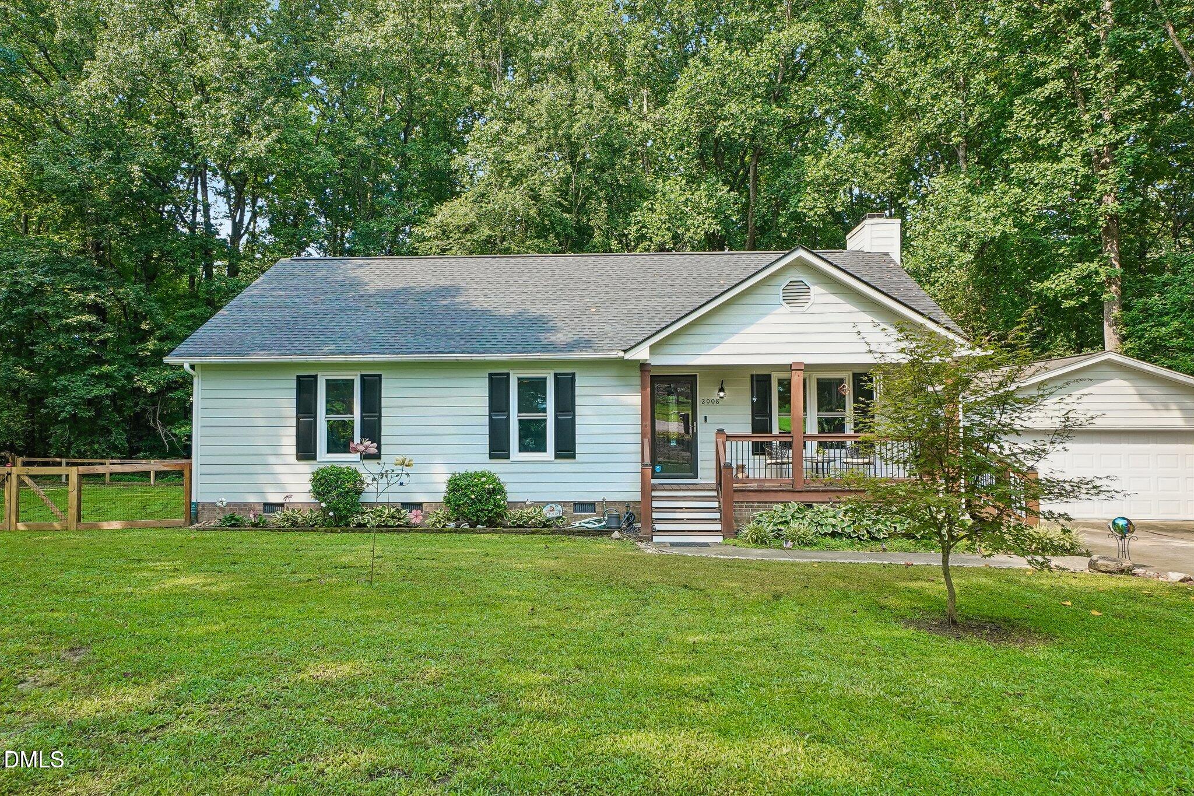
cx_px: 597
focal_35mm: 24
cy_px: 398
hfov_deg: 73.7
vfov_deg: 53.1
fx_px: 796
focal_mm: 16
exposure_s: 1/125
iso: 500
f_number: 8
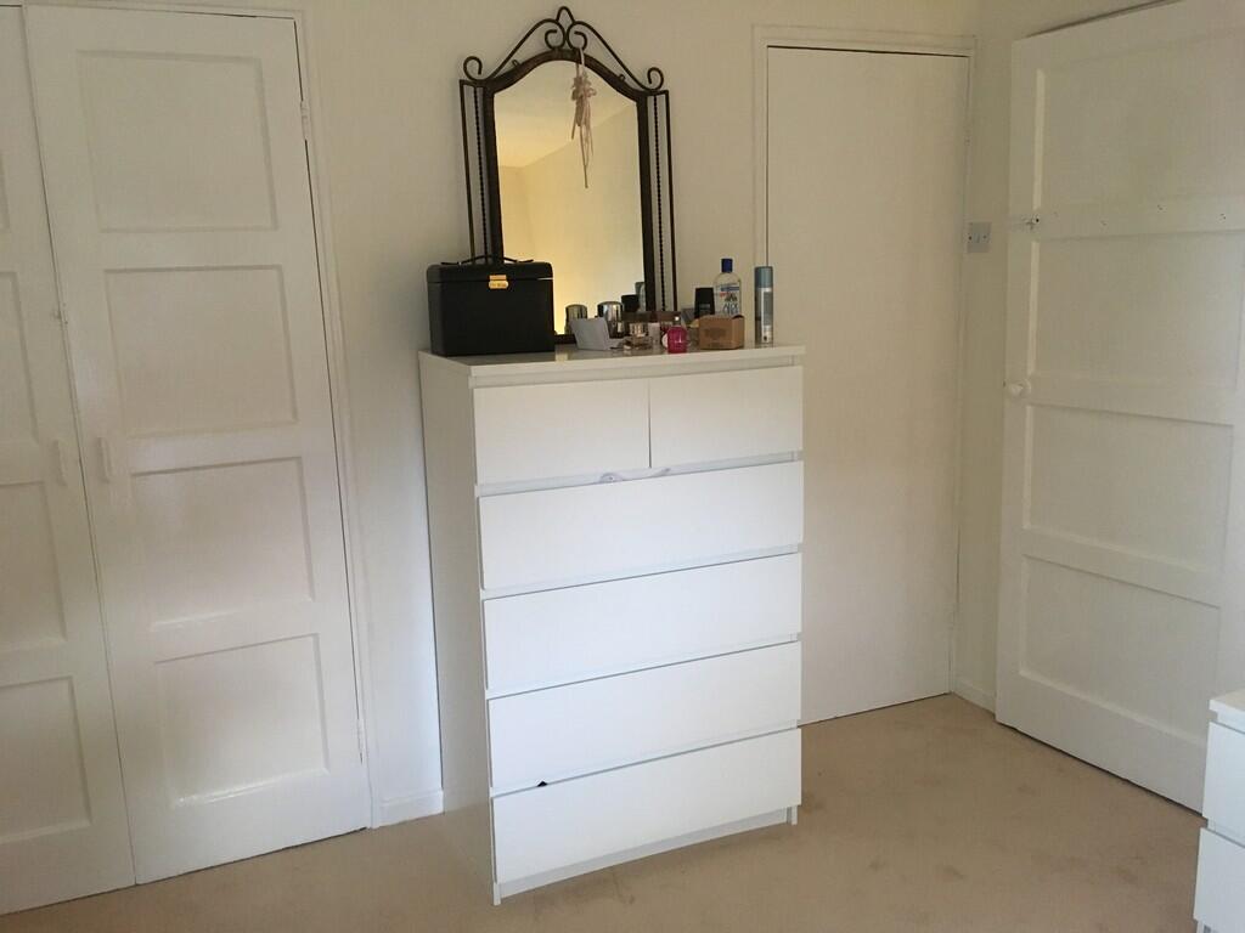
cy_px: 466
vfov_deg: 48.2
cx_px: 622
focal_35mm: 29
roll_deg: +2.7
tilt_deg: -11.9
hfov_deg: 61.7
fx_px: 1043
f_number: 2.2
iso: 200
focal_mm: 4.15
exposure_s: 1/33
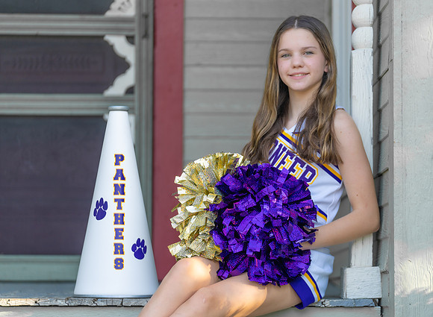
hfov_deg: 12.6
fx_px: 1953
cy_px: 171
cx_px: 253
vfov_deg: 9.3
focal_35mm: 157
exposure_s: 1/320
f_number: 2.8
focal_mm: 133
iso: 125
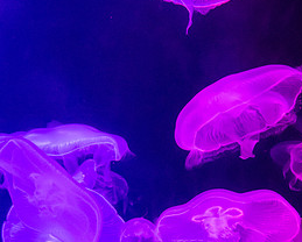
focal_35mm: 85
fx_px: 761
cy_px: 133
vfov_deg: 18.1
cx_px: 21
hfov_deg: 21.9
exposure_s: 1/200
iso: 4000
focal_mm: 27
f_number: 3.5
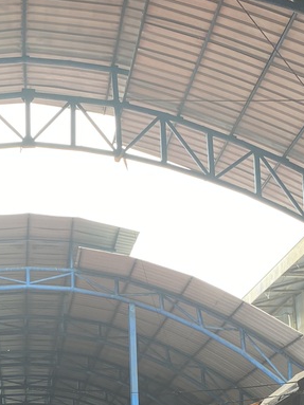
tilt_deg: +14.0
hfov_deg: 20.7
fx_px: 820
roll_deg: -1.4
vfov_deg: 26.8
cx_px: 42
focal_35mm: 70
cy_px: 365
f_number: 1.8
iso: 40
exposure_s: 1/122
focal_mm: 4.25
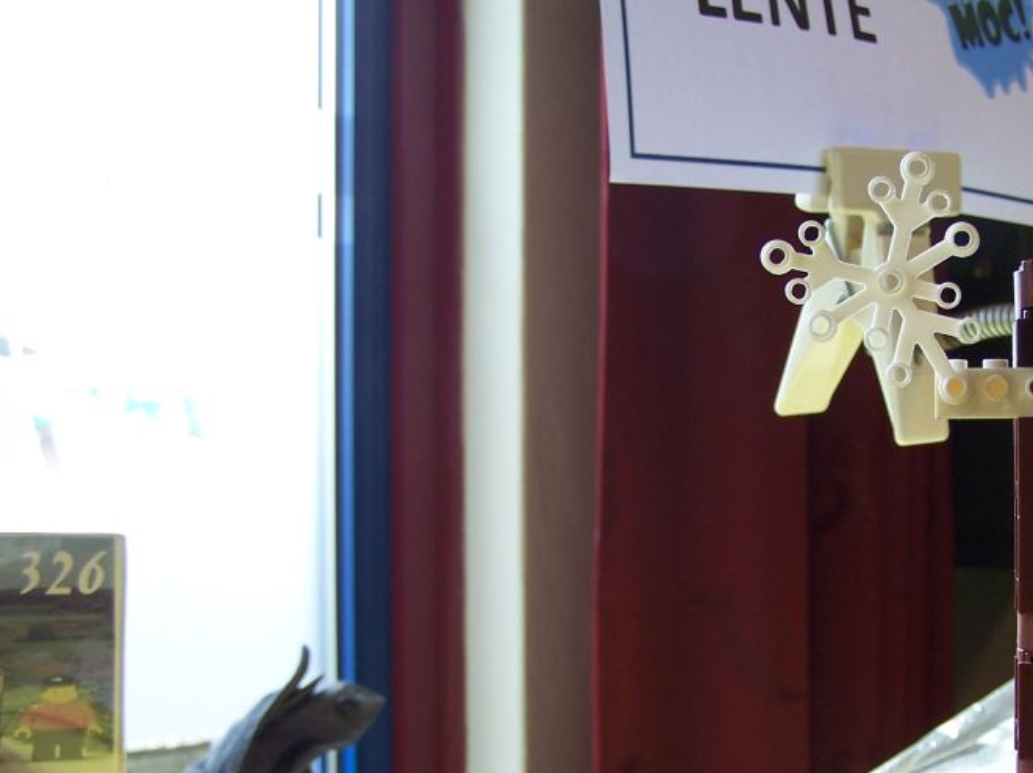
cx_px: 713
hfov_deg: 30.9
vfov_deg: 23.4
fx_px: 1849
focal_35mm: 62
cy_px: 589
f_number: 2.8
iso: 80
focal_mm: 6.7
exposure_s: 1/30
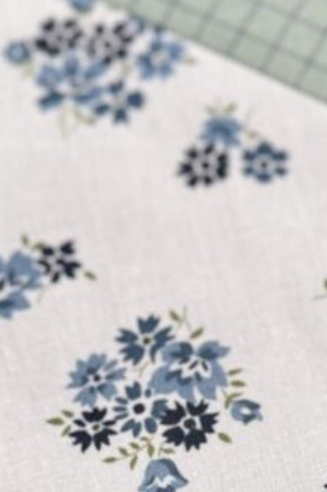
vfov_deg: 21.1
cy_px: 531
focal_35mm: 92
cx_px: 321
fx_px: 1255
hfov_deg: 14.6
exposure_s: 1/120
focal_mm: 6.76
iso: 64
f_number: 1.78
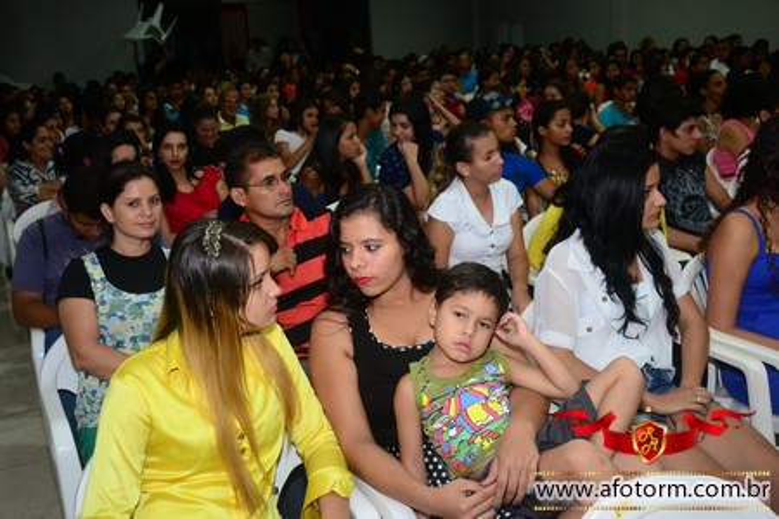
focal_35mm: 36
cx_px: 390
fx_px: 779
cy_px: 260
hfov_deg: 53.1
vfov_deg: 36.9
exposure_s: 1/60
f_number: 5.6
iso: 1600
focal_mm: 24
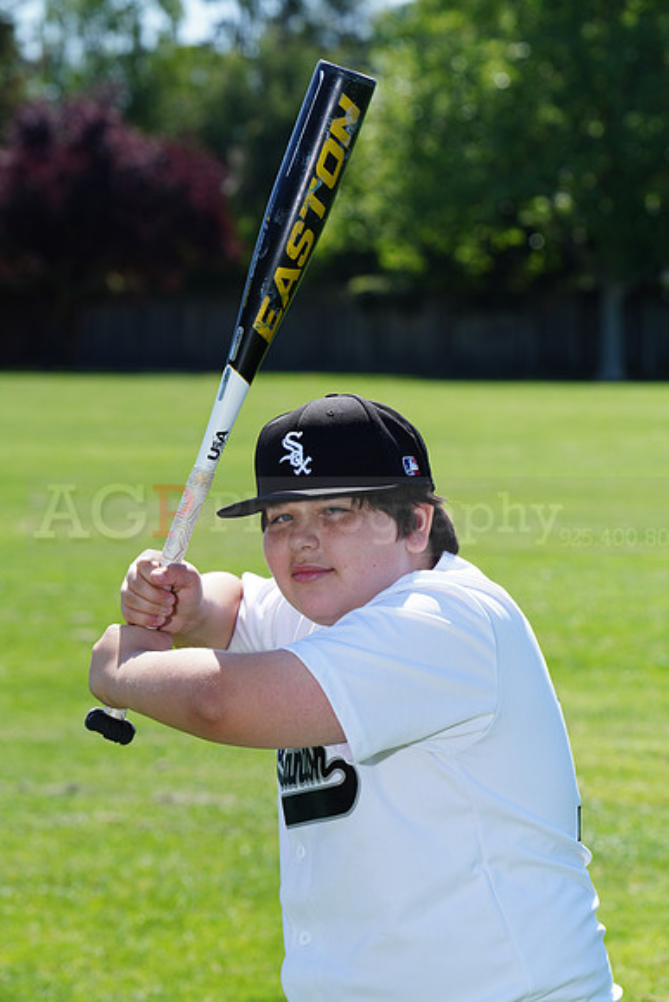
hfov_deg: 8.3
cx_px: 334
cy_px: 501
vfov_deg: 12.4
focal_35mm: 165
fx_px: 4596
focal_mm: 165
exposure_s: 1/250
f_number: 9
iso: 200
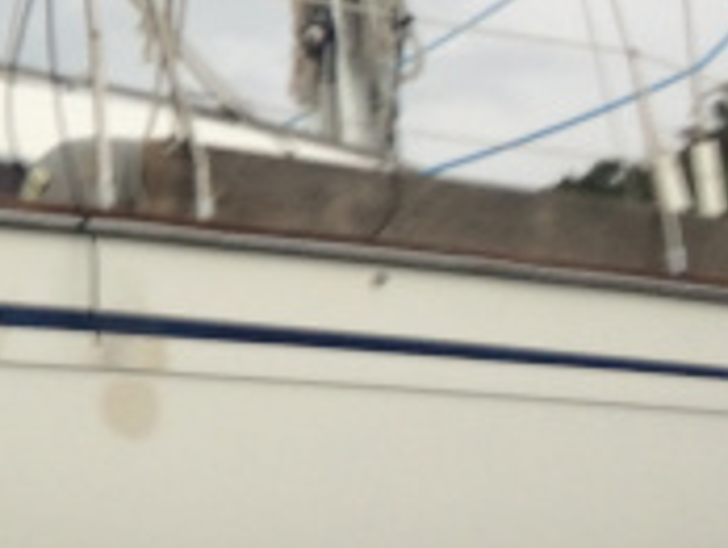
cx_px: -586
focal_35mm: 133
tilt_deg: +8.3
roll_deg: +1.5
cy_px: 113
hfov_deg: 13.3
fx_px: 2801
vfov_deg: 11.1
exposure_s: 1/175
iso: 32
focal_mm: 4.15
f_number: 2.2
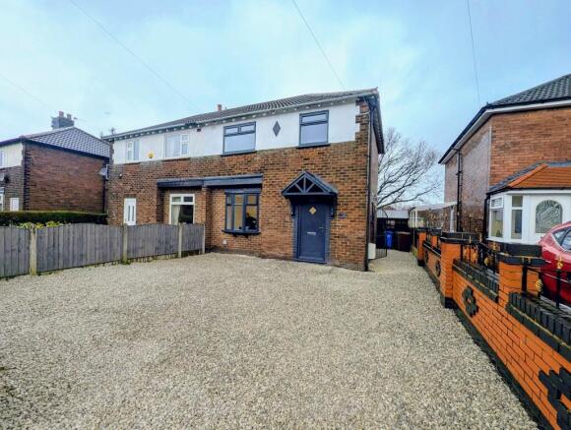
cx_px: 286
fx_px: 215
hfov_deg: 106.1
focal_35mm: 13
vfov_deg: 90.1
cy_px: 215
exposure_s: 1/211
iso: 48
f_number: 2.2
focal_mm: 1.95
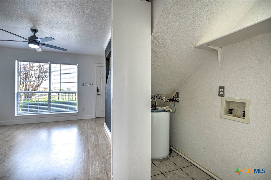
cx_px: 136
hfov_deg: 96.7
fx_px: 120
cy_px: 90
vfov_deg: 73.7
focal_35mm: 16
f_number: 8
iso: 100
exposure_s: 1/60
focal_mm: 16
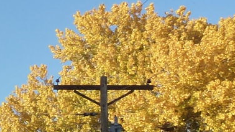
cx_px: -134
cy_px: 168
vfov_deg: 5.6
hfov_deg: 9.7
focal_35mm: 216
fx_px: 1345
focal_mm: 6.8
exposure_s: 1/500
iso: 160
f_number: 3.8
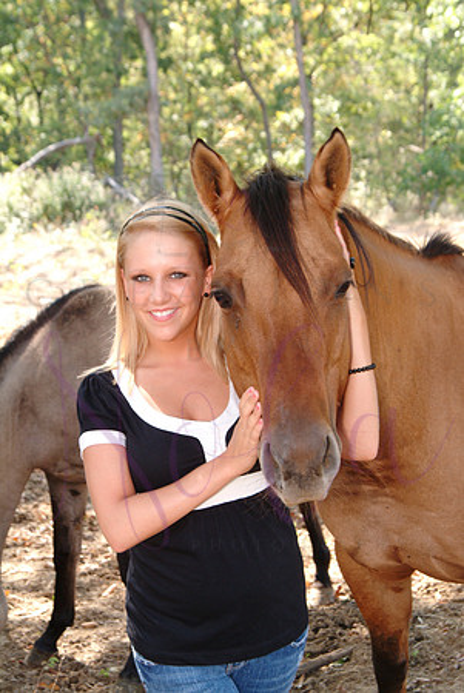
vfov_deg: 29.8
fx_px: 1302
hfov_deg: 20.2
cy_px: 346
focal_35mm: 68
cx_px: 232
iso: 400
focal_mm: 45
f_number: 5.6
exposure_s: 1/125
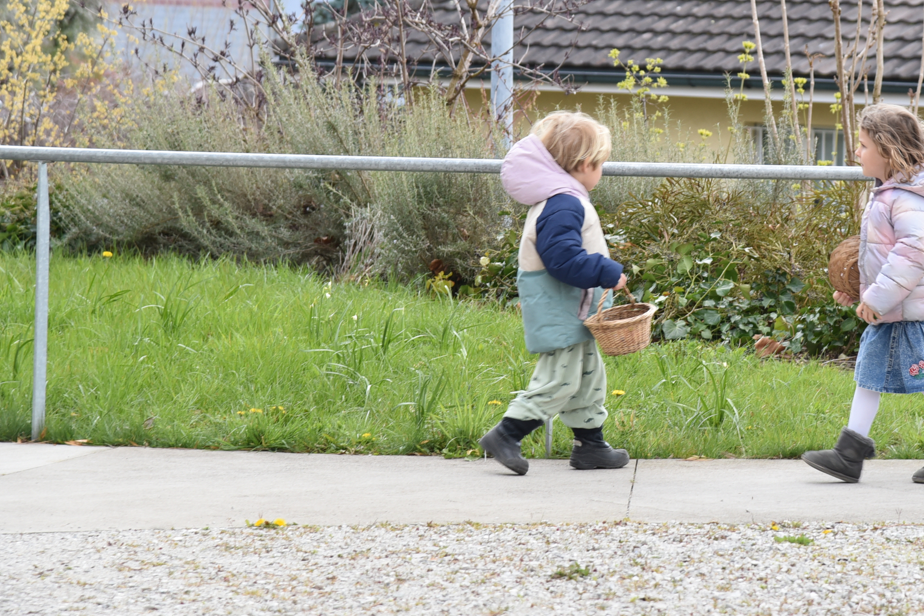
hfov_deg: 10.9
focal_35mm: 188
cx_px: 679
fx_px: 4824
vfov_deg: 7.3
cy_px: 159
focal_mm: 120
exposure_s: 1/160
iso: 400
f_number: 6.3
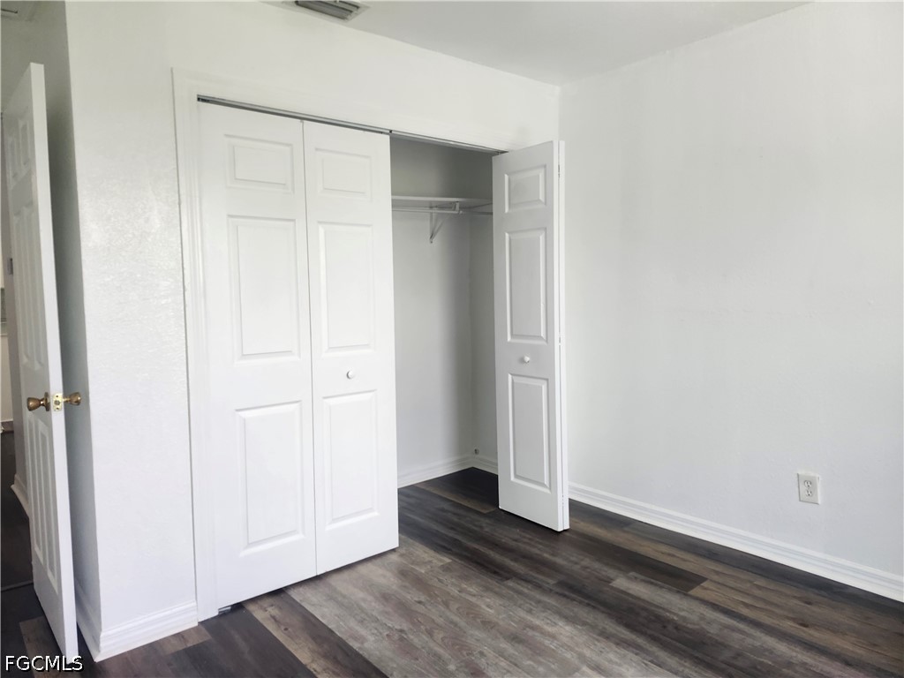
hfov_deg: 73.9
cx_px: 452
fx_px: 601
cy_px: 339
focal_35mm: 23
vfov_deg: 58.9
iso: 200
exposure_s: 1/120
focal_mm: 5.54
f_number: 1.8
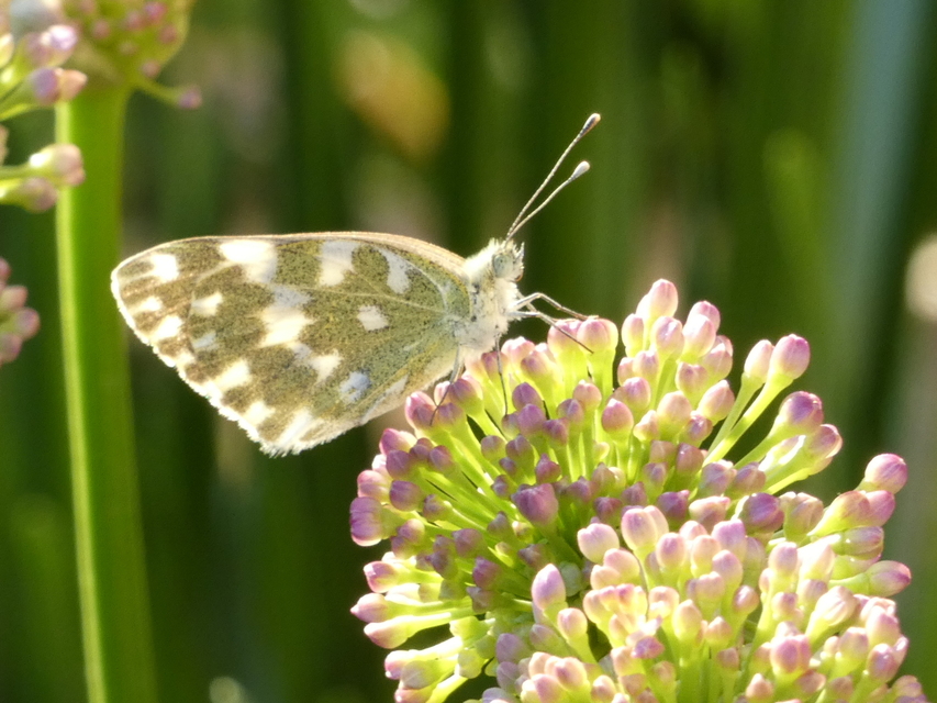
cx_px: 468
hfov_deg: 5.0
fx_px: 10829
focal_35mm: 400
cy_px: 352
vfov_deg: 3.7
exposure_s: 1/80
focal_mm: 71.7
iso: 250
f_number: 5.6
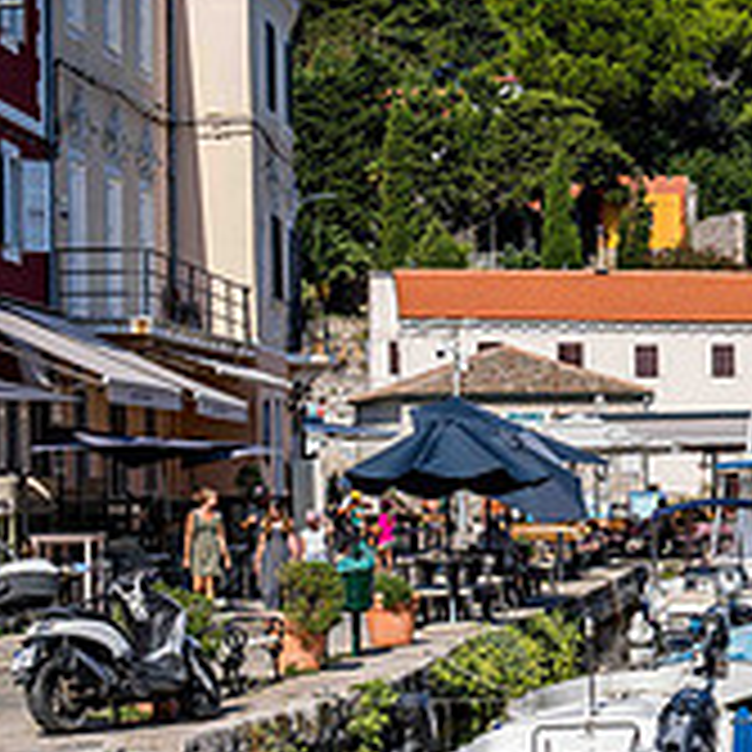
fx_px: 3121
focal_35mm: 127
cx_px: 1265
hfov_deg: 12.7
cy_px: 448
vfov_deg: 13.7
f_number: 6.3
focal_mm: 43
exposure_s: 1/500
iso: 100
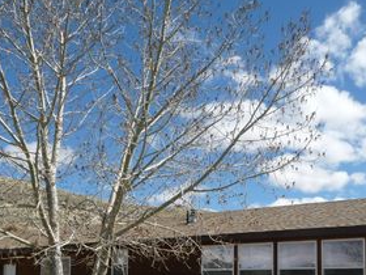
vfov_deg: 28.3
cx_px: 214
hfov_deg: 38.1
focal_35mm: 50
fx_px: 529
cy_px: 231
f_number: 8
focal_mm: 4.7
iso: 100
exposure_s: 1/320
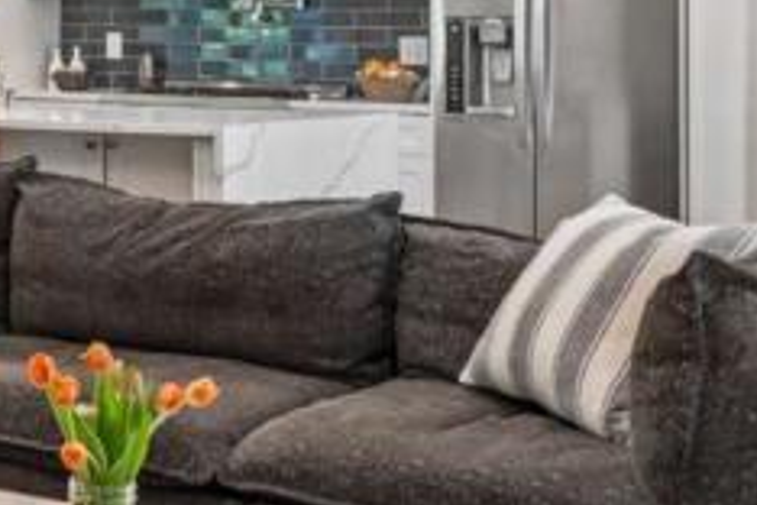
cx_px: -301
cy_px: 71
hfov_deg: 20.7
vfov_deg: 15.6
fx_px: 1829
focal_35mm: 87
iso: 320
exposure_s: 1/8
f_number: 8
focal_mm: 17
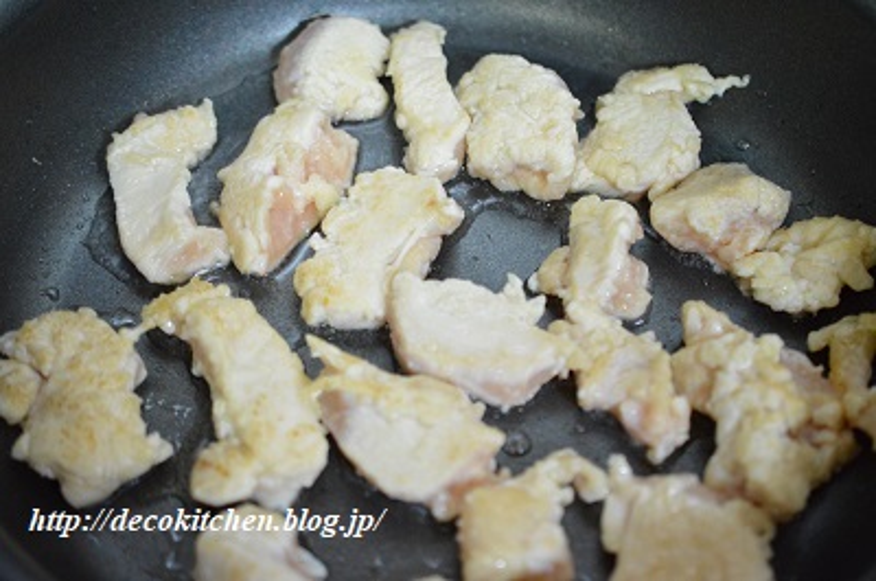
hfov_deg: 33.5
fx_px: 1457
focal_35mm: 60
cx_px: 438
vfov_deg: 22.5
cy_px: 290
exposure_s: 1/60
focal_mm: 40
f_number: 3
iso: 2800
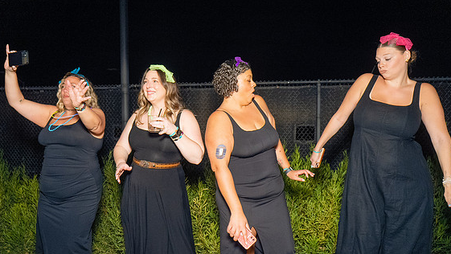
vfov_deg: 44.4
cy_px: 141
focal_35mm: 26
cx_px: 224
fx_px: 311
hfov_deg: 71.9
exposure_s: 1/80
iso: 3200
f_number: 4
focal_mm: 24
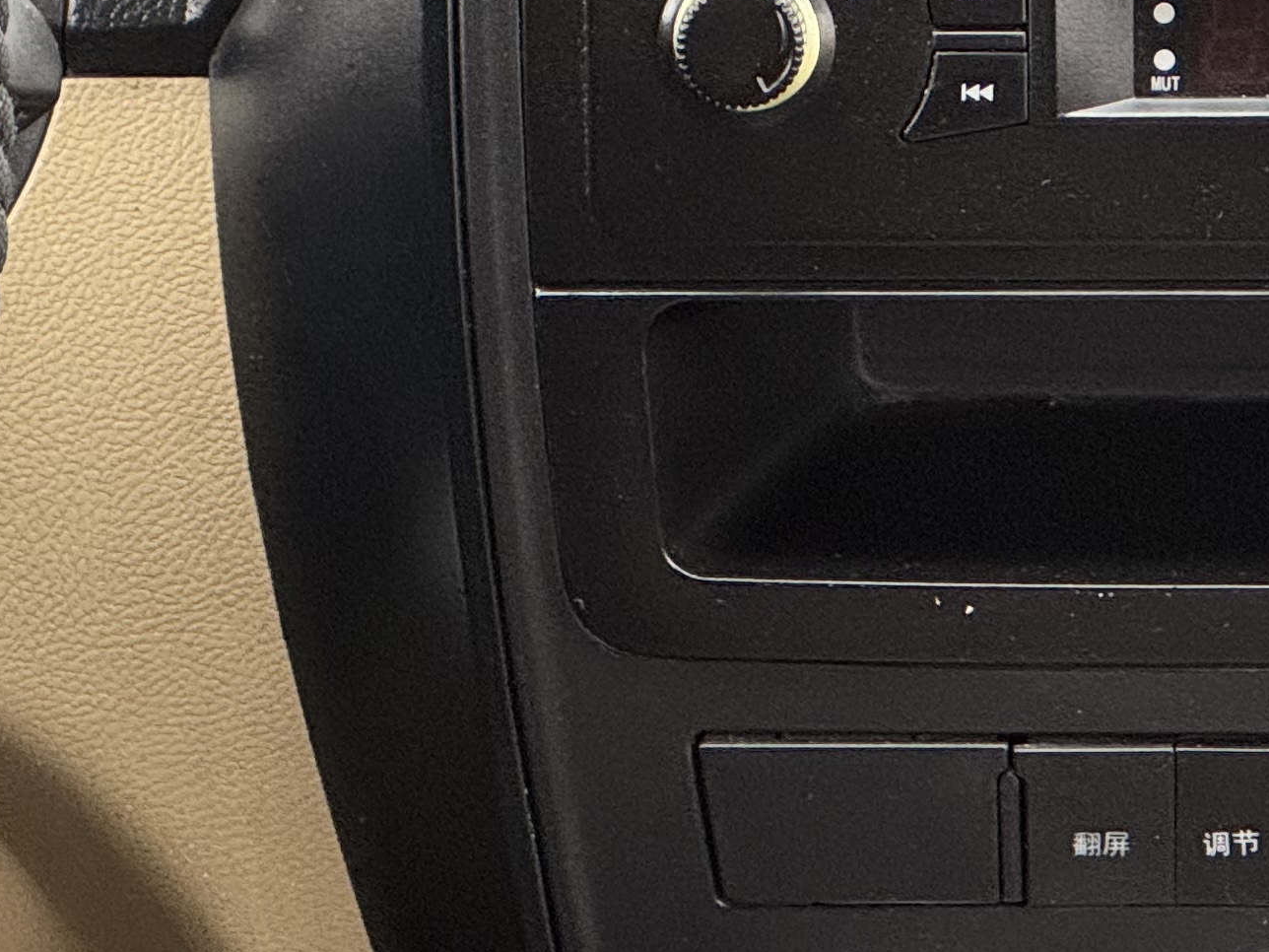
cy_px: 56
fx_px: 8835
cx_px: 1249
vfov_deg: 6.2
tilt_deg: -22.0
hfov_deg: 8.2
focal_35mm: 241
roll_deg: +2.9
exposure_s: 1/60
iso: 320
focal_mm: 9
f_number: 2.8
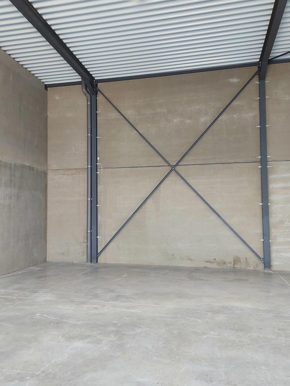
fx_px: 357
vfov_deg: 56.8
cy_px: 188
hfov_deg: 44.0
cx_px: 120
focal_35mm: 32
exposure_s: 1/50
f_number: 1.8
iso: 125
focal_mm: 5.23
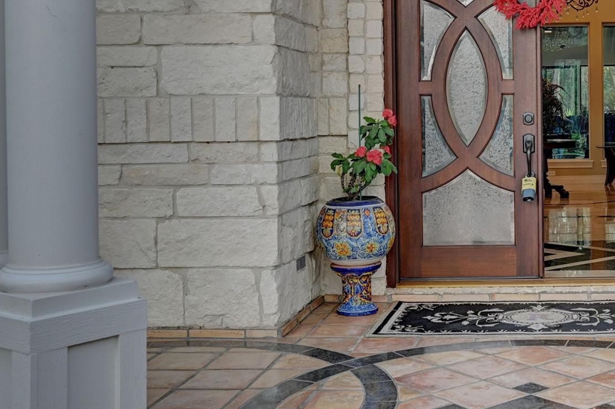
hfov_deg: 34.5
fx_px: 939
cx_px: 539
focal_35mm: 55
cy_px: 121
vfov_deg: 24.4
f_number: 8
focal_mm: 30
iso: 400
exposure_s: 1/80
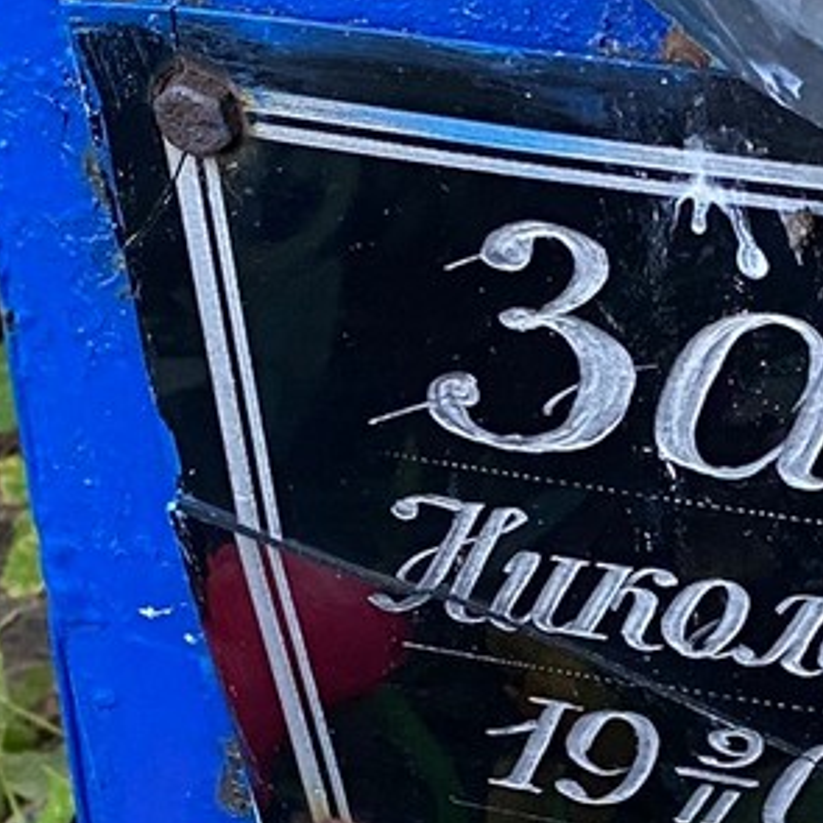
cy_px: 834
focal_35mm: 112
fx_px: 3013
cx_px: 1119
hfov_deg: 14.8
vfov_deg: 15.3
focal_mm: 4.25
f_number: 1.8
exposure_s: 1/60
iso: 160
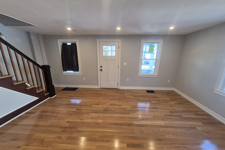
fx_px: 88
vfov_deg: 80.8
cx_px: 114
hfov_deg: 104.2
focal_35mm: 14
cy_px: 85
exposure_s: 1/60
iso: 125
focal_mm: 1.74
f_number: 2.2
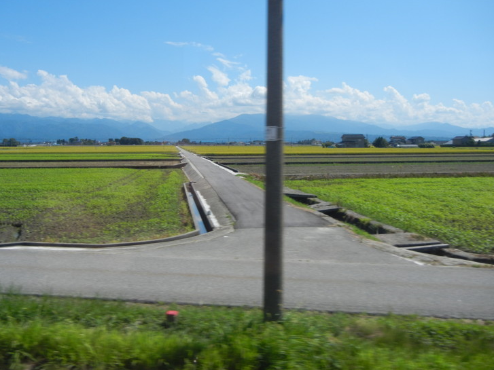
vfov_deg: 42.9
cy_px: 168
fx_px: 471
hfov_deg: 55.3
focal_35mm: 33
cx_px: 234
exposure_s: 1/506
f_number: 7
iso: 160
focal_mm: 5.4
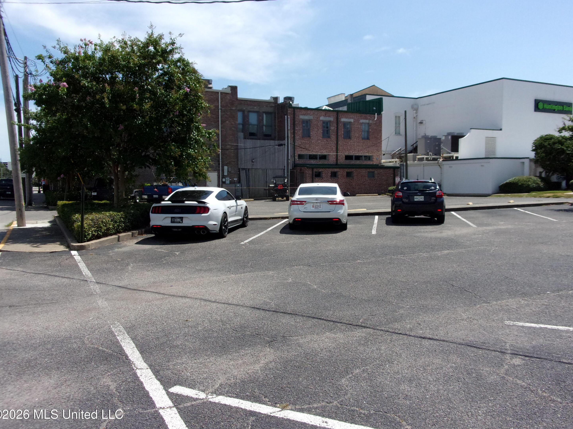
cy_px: 213
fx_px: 480
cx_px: 288
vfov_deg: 48.2
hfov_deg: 61.7
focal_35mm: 29
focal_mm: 5.1
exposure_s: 1/300
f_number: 10.8
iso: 200
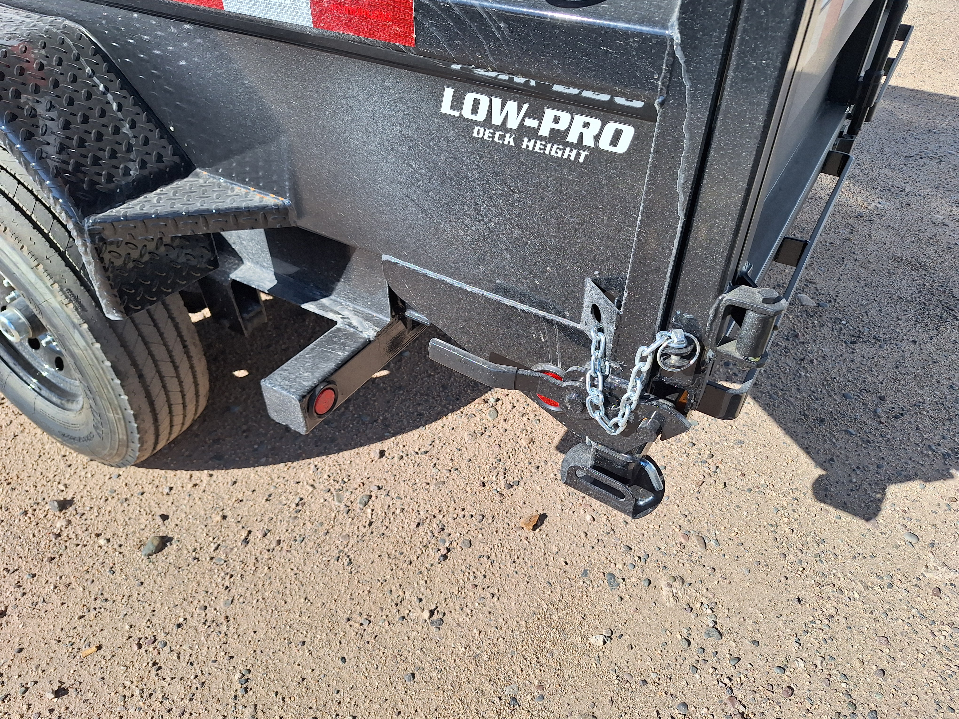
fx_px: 637
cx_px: 480
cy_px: 360
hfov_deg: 73.9
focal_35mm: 23
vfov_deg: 58.9
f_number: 1.8
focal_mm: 5.54
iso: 40
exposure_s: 1/2347
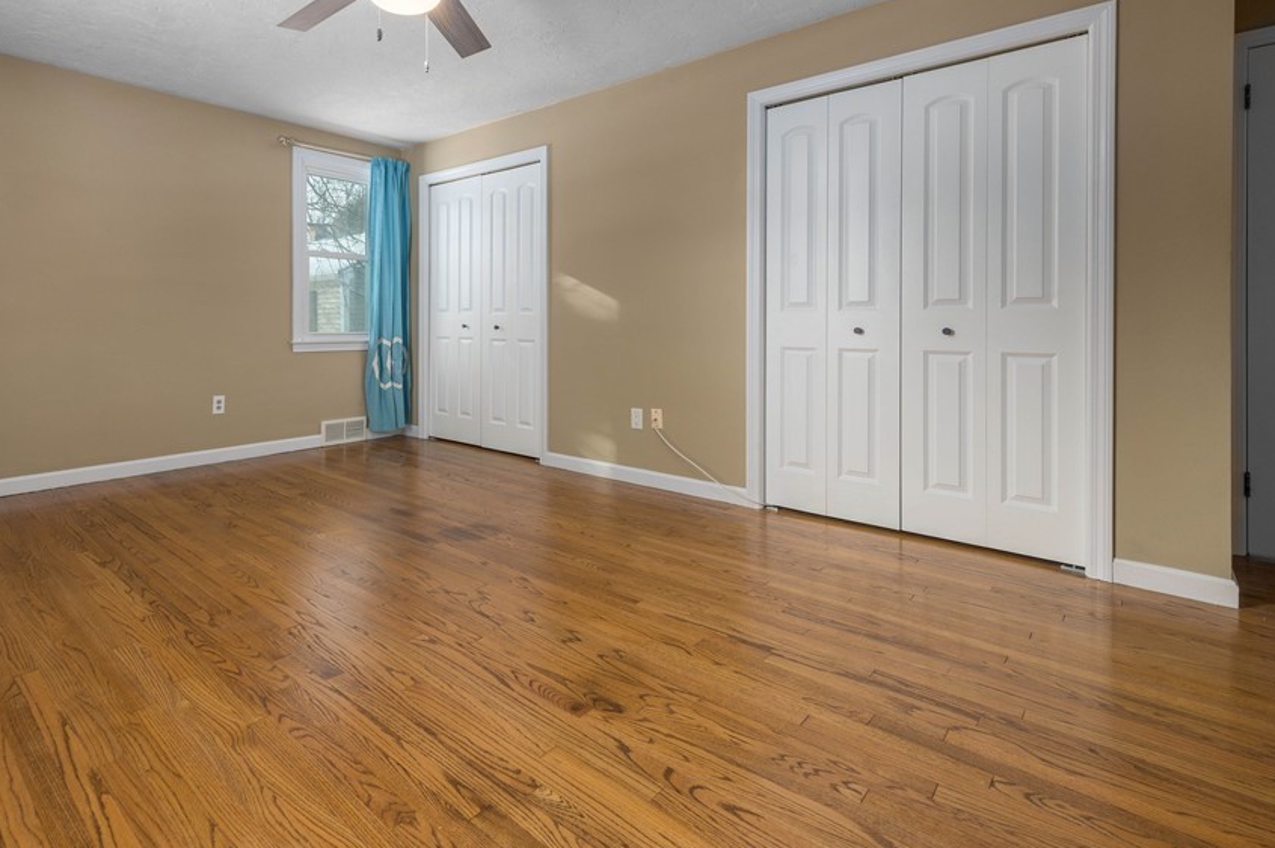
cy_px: 324
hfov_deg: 88.1
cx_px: 472
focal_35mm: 18
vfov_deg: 66.4
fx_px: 637
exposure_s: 1/60
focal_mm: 14
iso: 100
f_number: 9
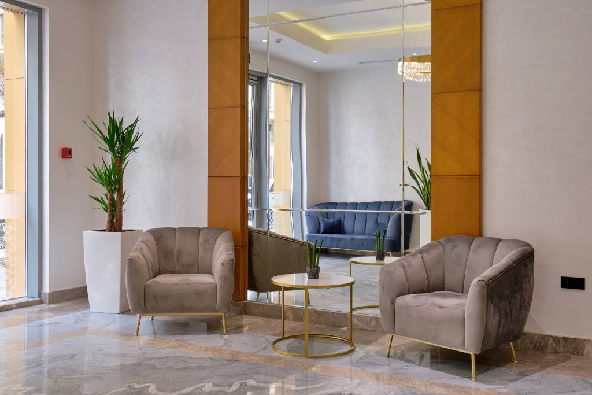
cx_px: 296
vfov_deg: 36.0
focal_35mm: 37
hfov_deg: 51.9
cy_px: 198
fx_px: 608
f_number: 5.6
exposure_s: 1/25
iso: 200
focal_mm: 24.9
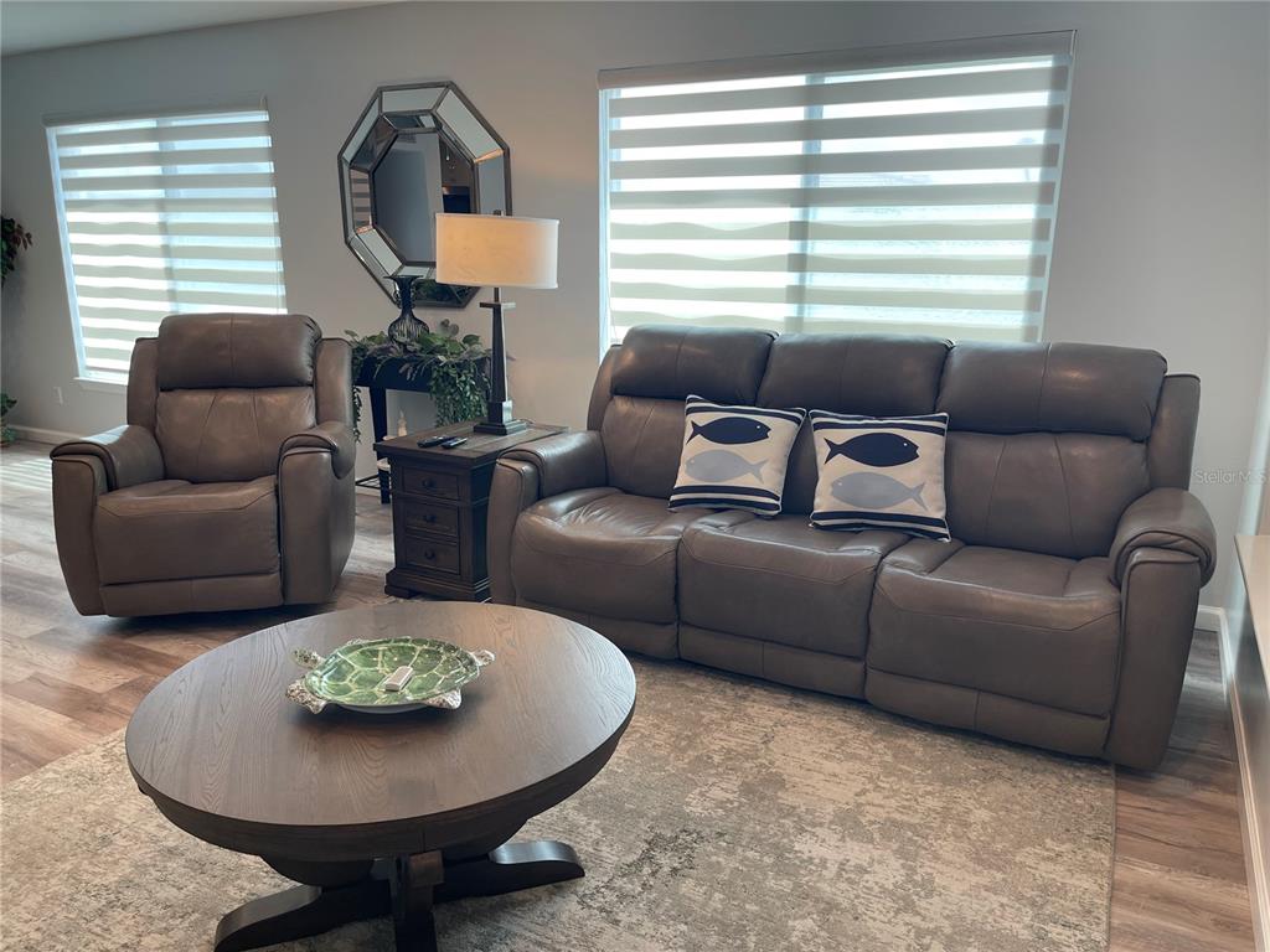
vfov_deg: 54.9
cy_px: 476
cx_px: 635
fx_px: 917
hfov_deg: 69.4
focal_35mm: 25
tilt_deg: -16.0
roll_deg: -0.3
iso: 32
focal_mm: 5.1
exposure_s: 1/120
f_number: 1.6
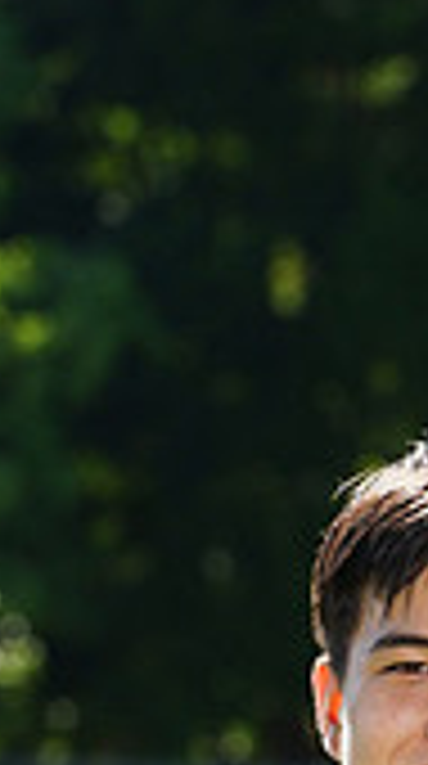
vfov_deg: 2.6
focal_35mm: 831
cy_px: 1107
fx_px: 16850
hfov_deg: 1.5
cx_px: 365
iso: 200
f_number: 11
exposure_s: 1/200
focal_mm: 232
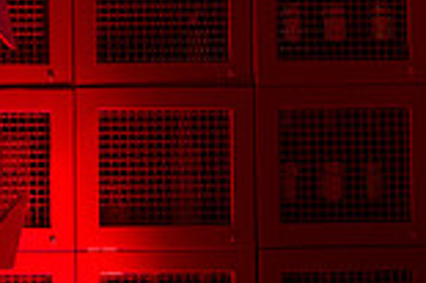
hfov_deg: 14.9
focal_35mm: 125
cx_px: -262
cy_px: -41
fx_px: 1478
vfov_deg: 10.8
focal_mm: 31
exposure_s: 1/200
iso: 1000
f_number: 3.2
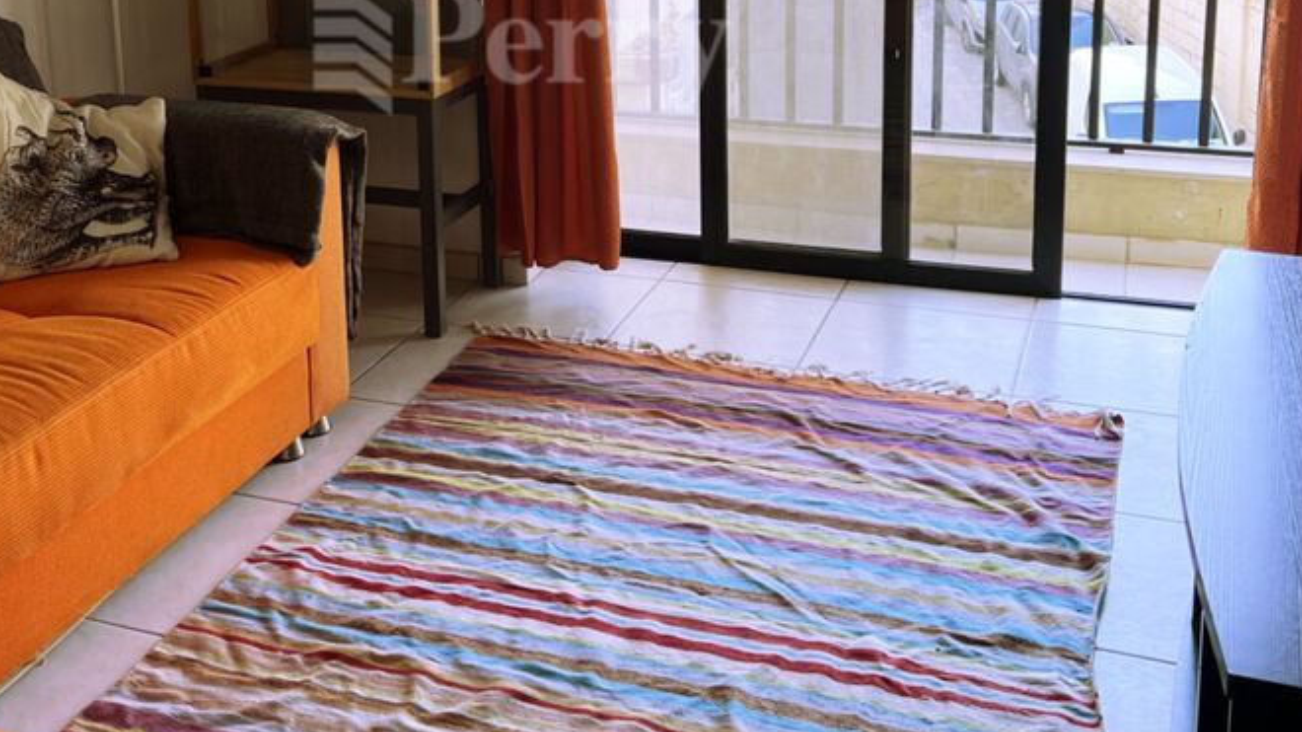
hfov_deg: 46.2
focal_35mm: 44
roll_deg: +3.3
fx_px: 1519
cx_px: 525
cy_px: 54
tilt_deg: -11.6
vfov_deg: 26.1
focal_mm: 5.7
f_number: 1.5
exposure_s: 1/121
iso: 50
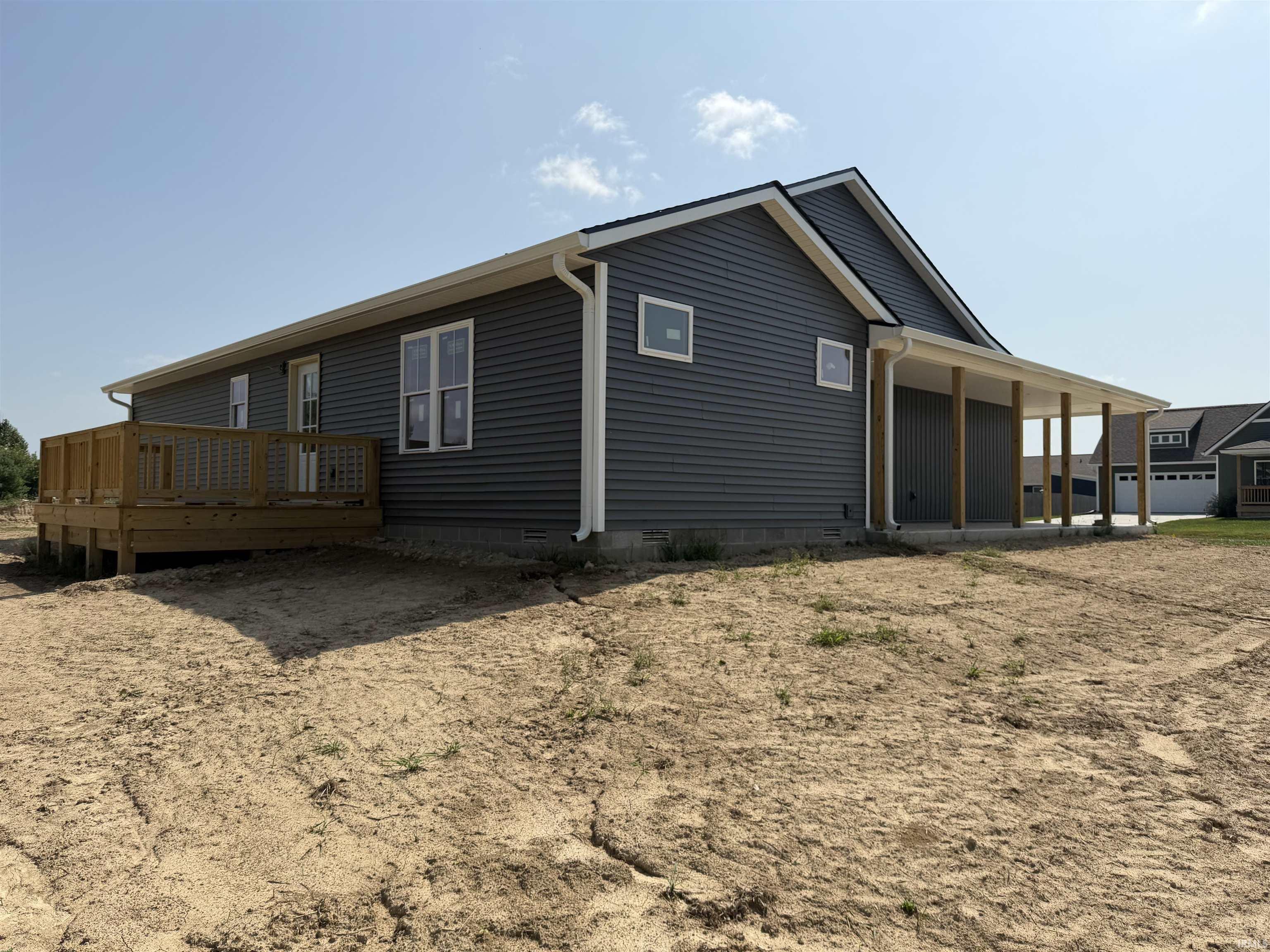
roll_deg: +0.1
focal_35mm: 24
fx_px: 881
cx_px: 635
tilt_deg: +2.1
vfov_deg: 56.8
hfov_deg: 71.6
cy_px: 476
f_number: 1.78
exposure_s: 1/8130
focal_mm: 6.76
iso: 80
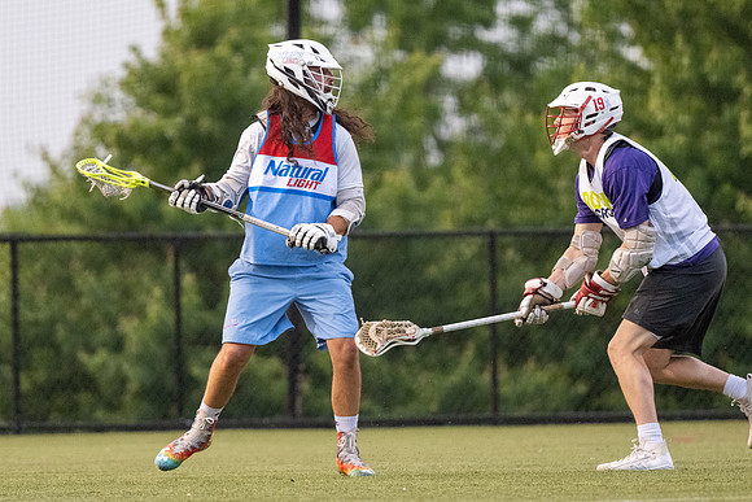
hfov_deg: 2.9
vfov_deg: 1.9
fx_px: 15099
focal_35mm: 723
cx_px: 362
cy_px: 176
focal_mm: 500
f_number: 5.6
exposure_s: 1/1000
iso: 7200
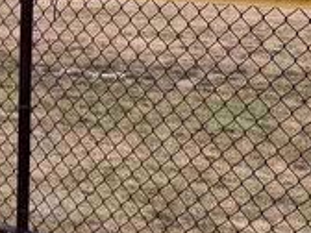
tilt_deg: -6.8
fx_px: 1024
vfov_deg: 12.9
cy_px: 35
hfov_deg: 14.2
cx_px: -324
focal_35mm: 114
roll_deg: +0.6
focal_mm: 6.76
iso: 100
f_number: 1.78
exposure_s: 1/2370
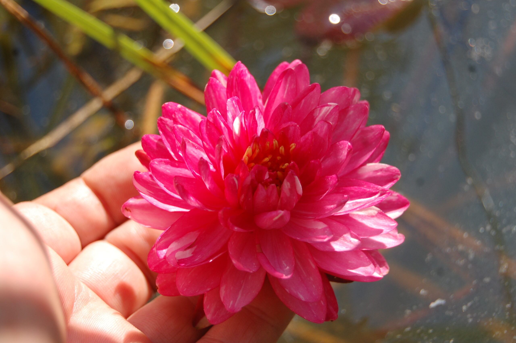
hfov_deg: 28.1
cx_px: 258
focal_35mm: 72
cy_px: 172
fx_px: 1031
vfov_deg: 18.9
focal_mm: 48
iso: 320
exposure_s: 1/500
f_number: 5.6
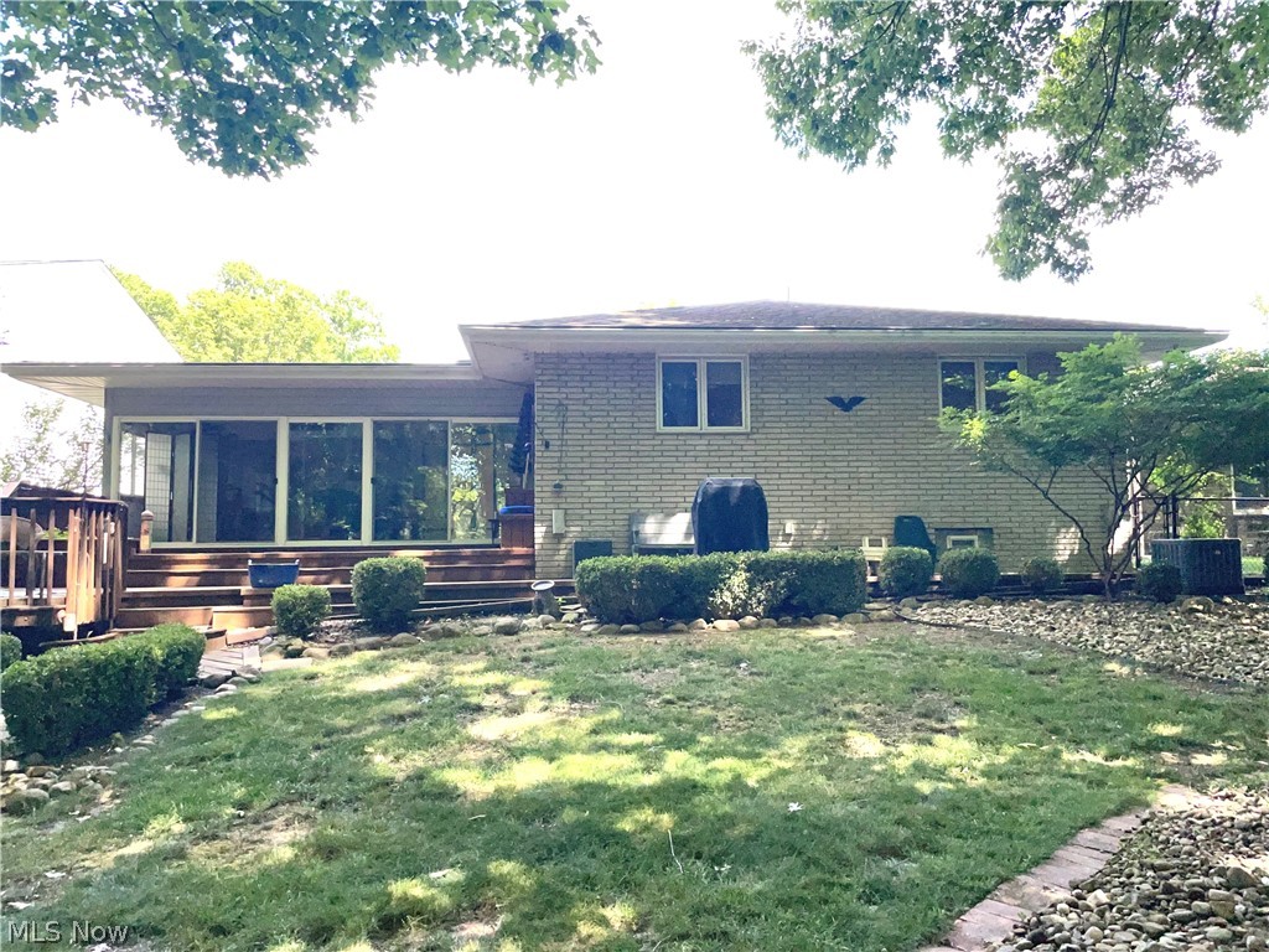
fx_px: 953
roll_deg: +0.3
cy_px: 476
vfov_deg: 53.1
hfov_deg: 67.3
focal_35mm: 26
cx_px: 634
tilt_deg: +5.0
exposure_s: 1/1795
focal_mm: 4.2
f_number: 1.6
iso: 160
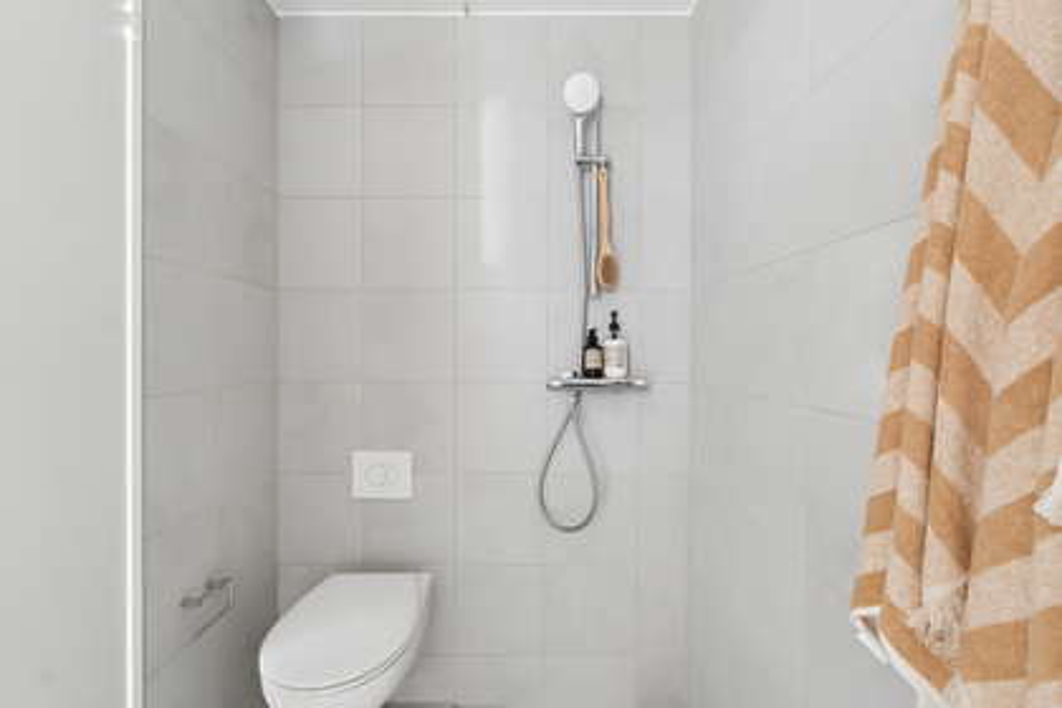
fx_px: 442
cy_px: 354
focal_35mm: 15
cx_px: 531
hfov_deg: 100.4
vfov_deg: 77.3
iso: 200
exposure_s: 1/1.25
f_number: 8
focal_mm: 10
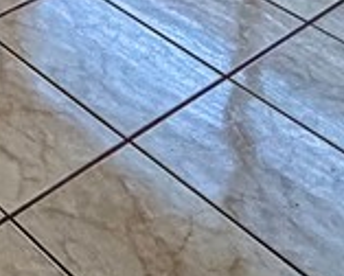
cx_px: -388
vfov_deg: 11.2
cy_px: -537
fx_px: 907
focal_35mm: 89
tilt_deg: -5.7
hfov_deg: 15.7
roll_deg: -0.7
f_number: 2.2
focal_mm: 2.22
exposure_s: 1/120
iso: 250
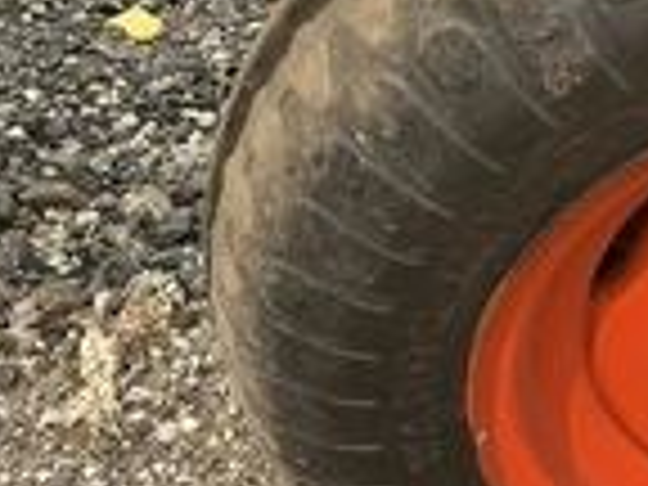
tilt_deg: -37.1
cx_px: 878
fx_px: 1460
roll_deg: +1.0
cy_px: 189
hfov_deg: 22.1
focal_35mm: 78
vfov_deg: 18.9
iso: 25
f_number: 1.8
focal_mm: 3
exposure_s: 1/419
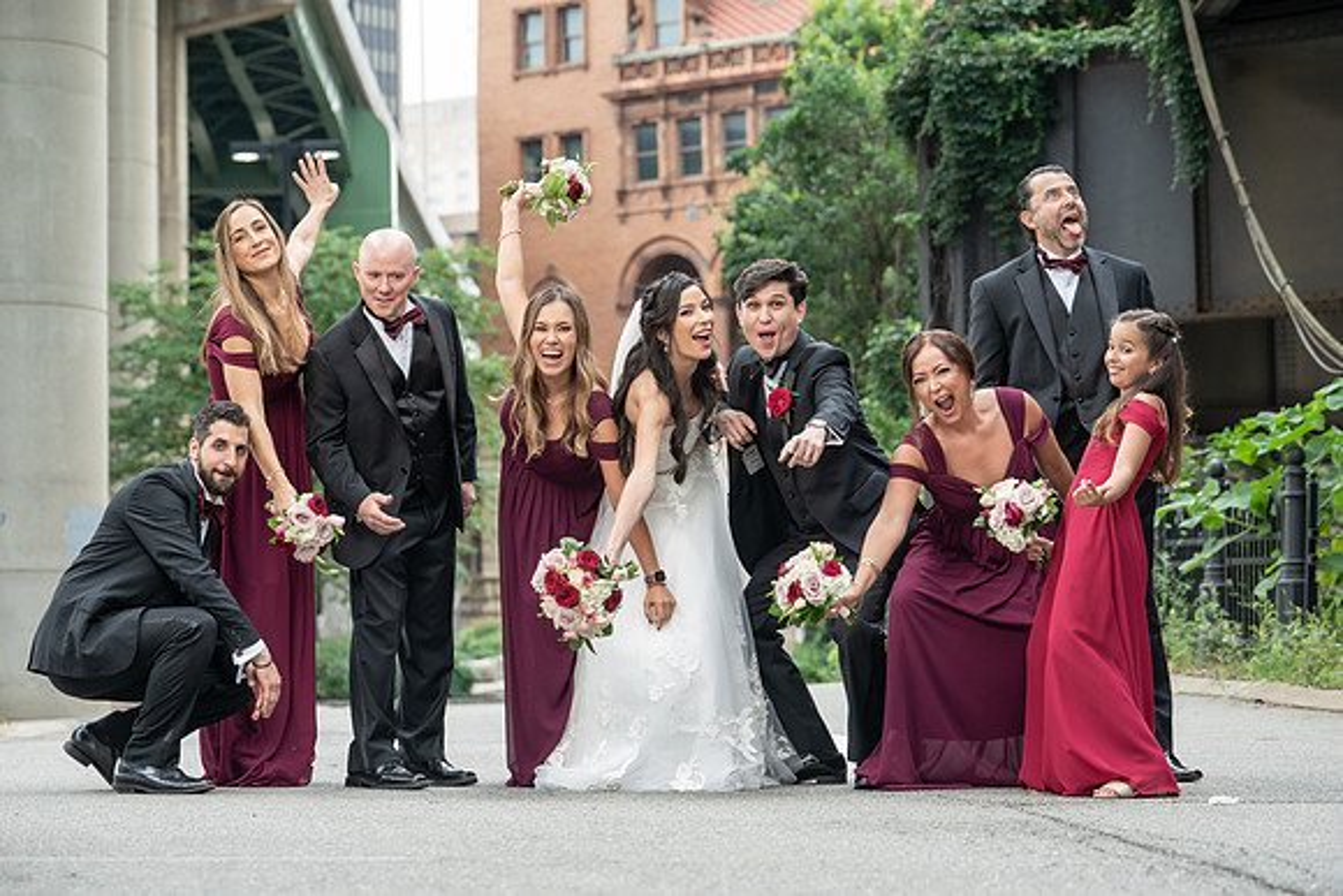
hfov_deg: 21.6
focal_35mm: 94
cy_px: 472
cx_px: 720
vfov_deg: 14.5
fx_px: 3517
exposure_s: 1/250
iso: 400
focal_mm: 87
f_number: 4
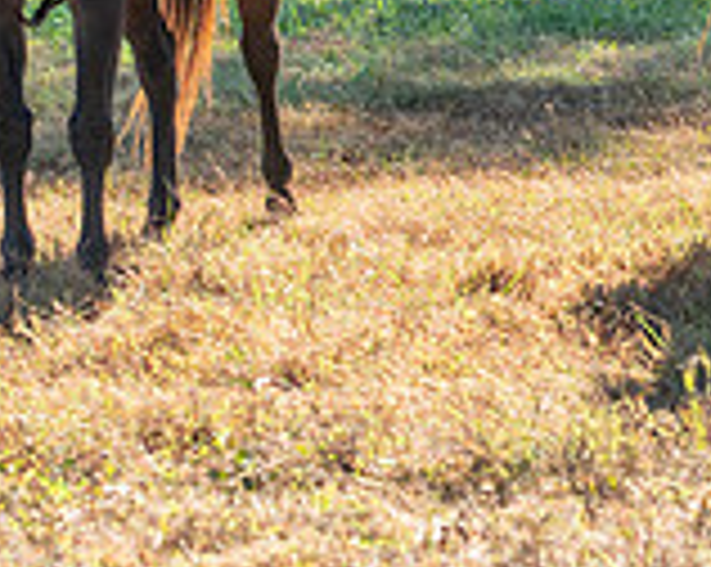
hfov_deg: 6.8
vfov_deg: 5.4
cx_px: 756
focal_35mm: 284
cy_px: -49
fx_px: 5969
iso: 280
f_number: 4
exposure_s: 1/320
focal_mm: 70
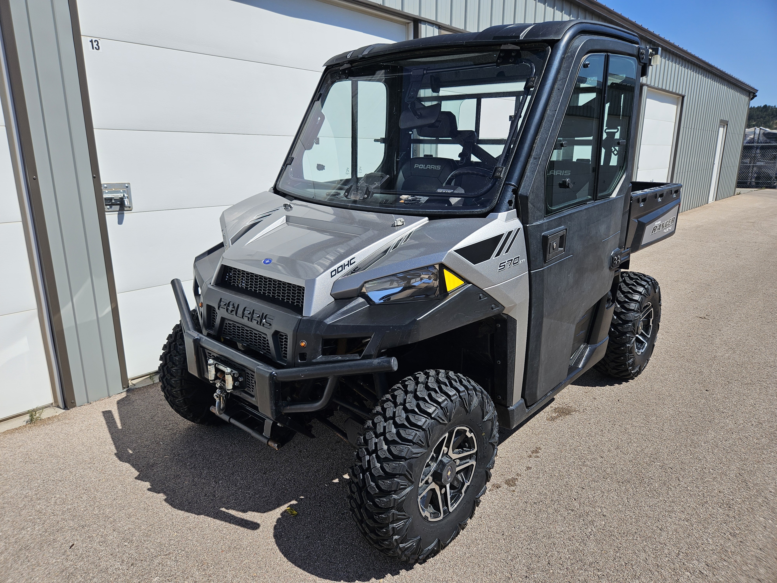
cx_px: 388
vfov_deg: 58.9
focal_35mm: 23
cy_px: 292
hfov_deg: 73.9
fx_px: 516
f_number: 1.8
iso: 25
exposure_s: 1/2593
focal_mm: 5.4
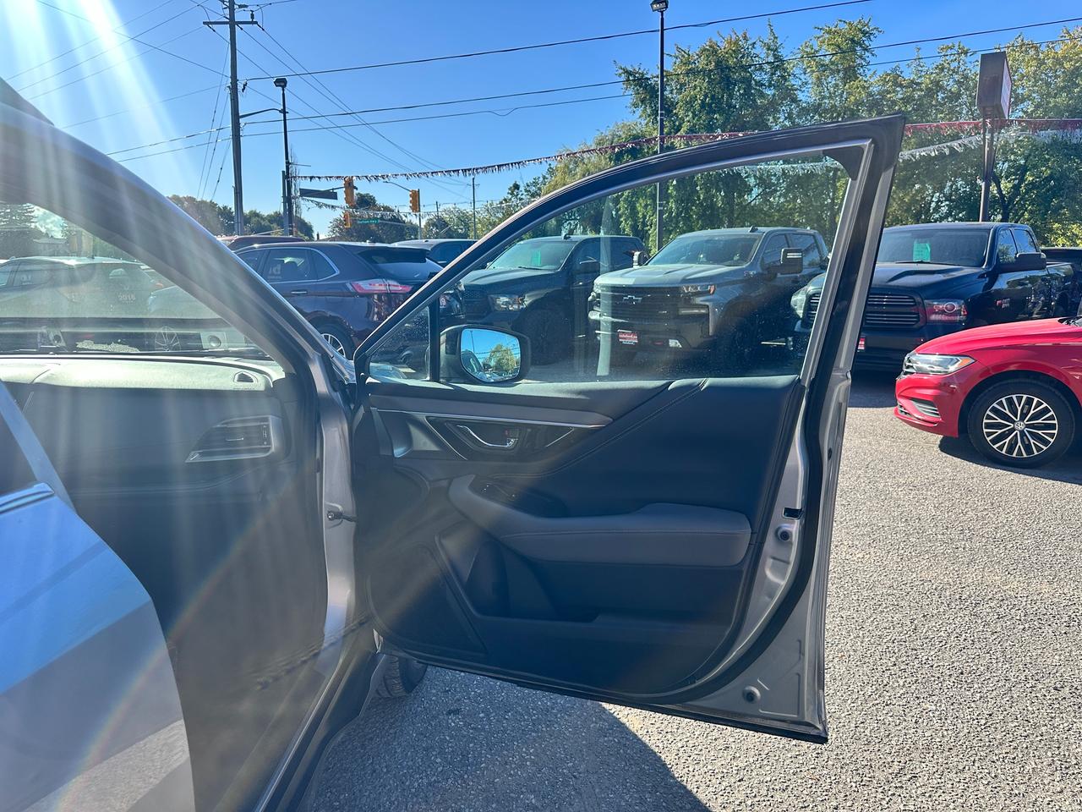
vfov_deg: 56.8
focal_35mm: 24
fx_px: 750
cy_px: 406
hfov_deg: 71.6
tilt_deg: -8.6
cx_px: 541
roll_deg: -1.4
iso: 80
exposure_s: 1/1988
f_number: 1.78
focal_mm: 6.86
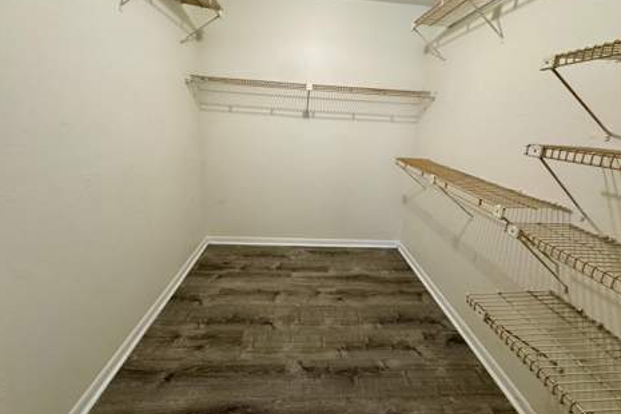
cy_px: 181
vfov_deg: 77.0
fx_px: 259
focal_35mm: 15
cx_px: 315
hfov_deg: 100.4
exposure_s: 1/60
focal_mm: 2.22
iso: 200
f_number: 2.2
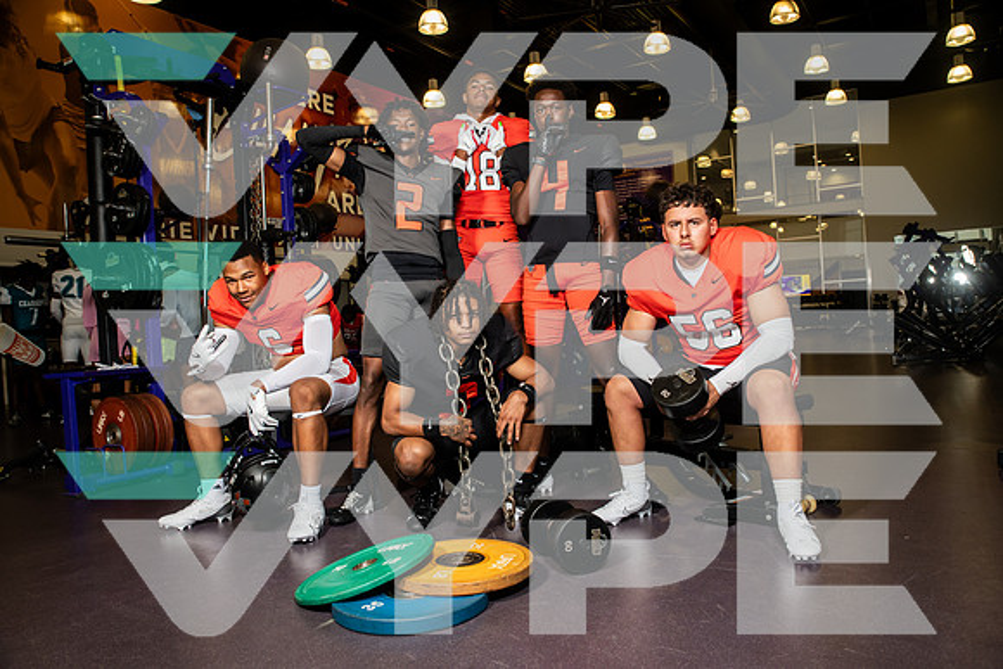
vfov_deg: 49.6
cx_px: 502
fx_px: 725
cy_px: 334
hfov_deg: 69.4
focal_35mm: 26
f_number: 5.6
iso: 500
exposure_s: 1/250
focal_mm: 26
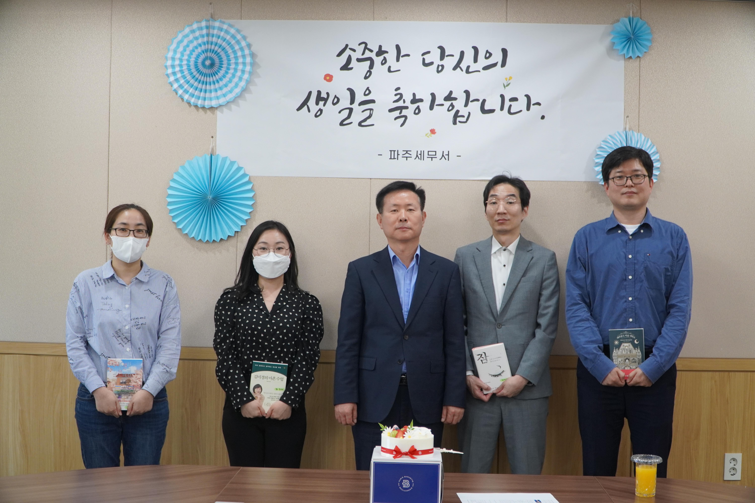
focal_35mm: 46
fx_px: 975
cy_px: 252
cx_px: 378
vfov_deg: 28.9
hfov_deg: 42.3
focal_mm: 31
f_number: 4
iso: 1000
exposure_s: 1/160
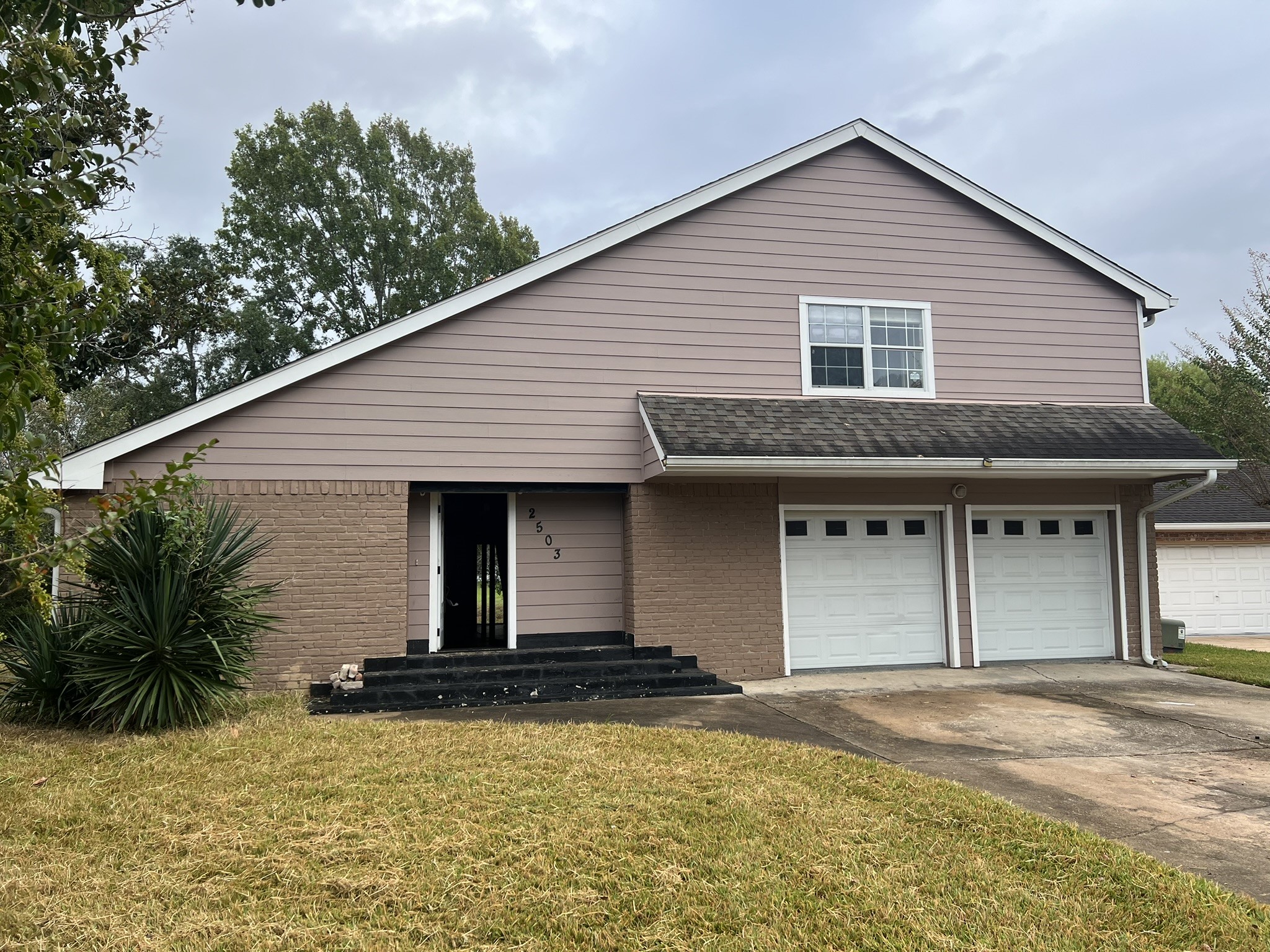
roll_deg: +0.3
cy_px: 476
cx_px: 635
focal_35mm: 26
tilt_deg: +4.4
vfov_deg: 53.1
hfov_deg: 67.3
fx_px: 954
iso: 50
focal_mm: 5.7
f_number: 1.5
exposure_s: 1/1000
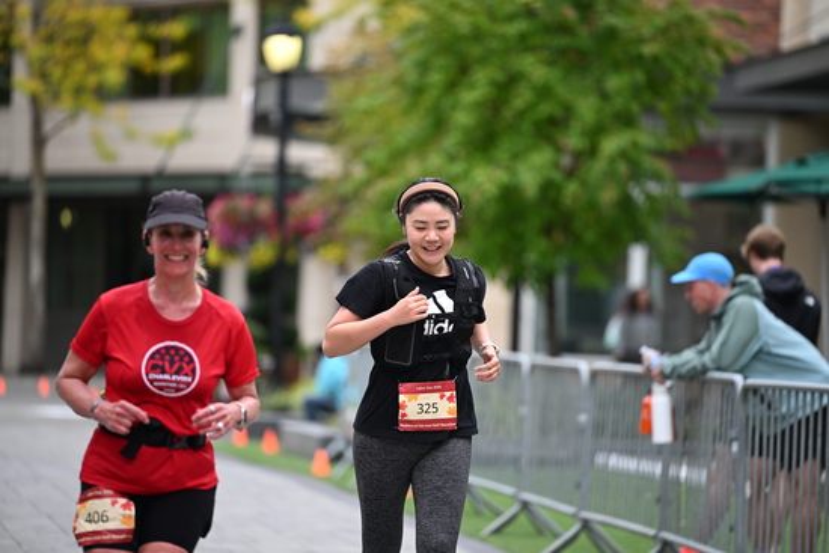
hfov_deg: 10.3
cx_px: 414
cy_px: 276
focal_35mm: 200
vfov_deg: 6.9
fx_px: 4606
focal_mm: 200
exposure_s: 1/1600
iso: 640
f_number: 2.8
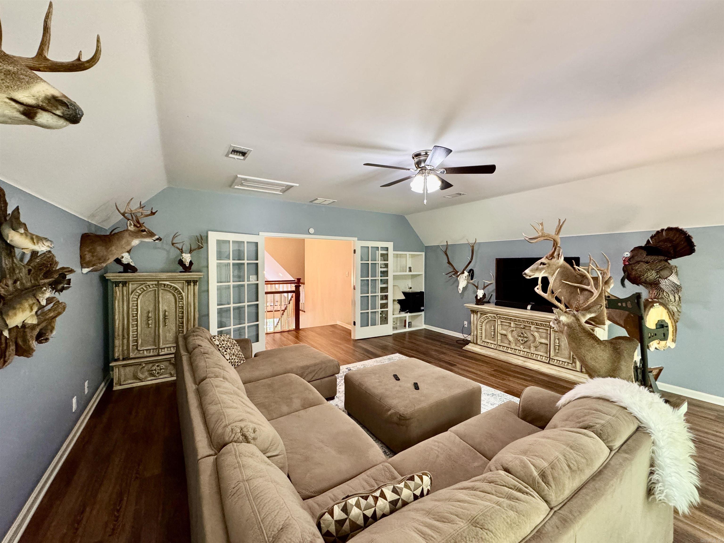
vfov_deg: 85.7
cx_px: 362
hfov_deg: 102.1
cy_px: 272
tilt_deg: -2.3
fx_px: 293
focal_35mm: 14
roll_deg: -0.2
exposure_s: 1/60
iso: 400
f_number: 2.2
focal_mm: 2.22
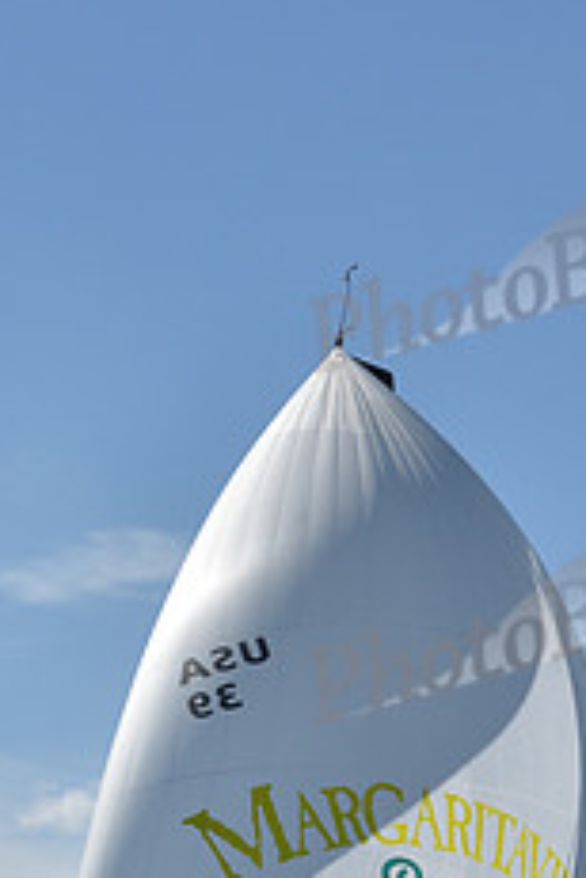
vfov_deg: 11.6
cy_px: 878
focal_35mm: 176
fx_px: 4297
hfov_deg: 7.8
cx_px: 112
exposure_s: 1/1250
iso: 320
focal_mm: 70
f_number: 11
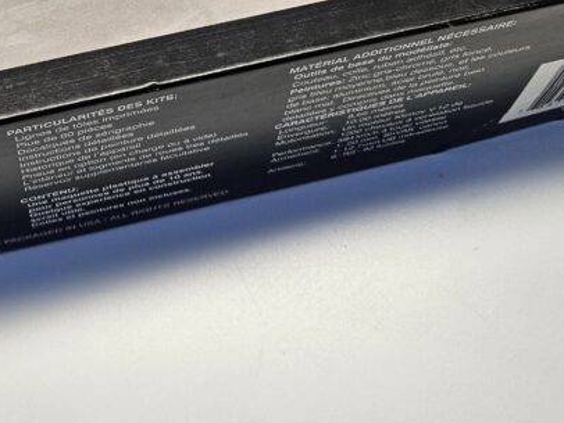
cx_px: 72
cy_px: -47
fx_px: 946
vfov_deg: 23.6
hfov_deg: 31.8
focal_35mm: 58
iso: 200
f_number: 1.8
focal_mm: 5.4
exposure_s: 1/120
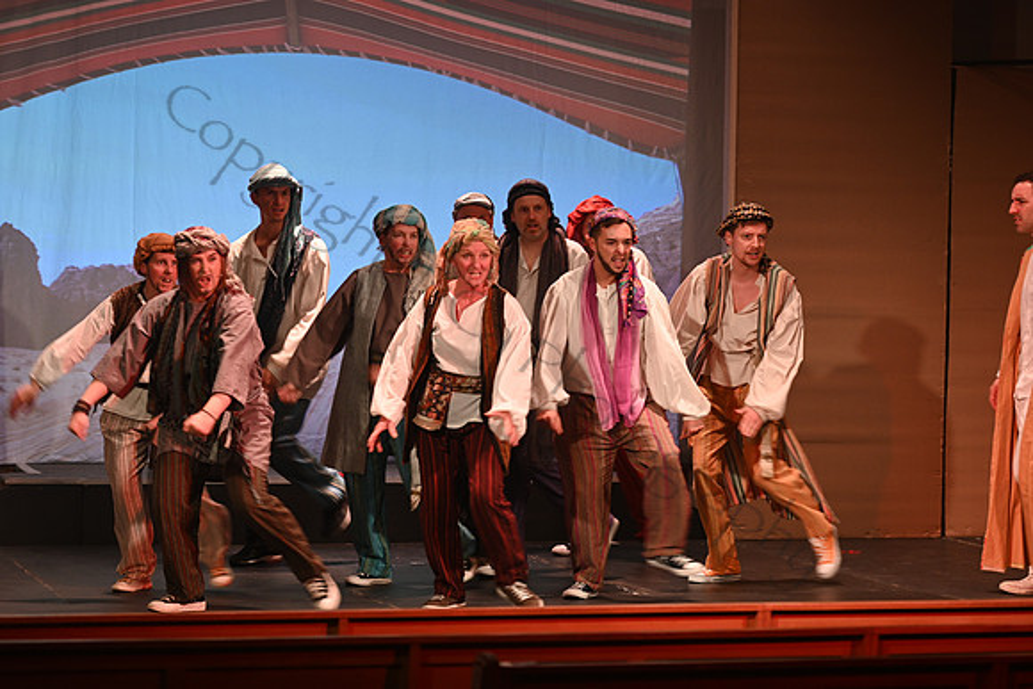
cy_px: 344
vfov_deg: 13.4
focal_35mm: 102
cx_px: 516
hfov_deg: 20.0
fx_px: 2927
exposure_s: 1/80
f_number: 2.8
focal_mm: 102
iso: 640
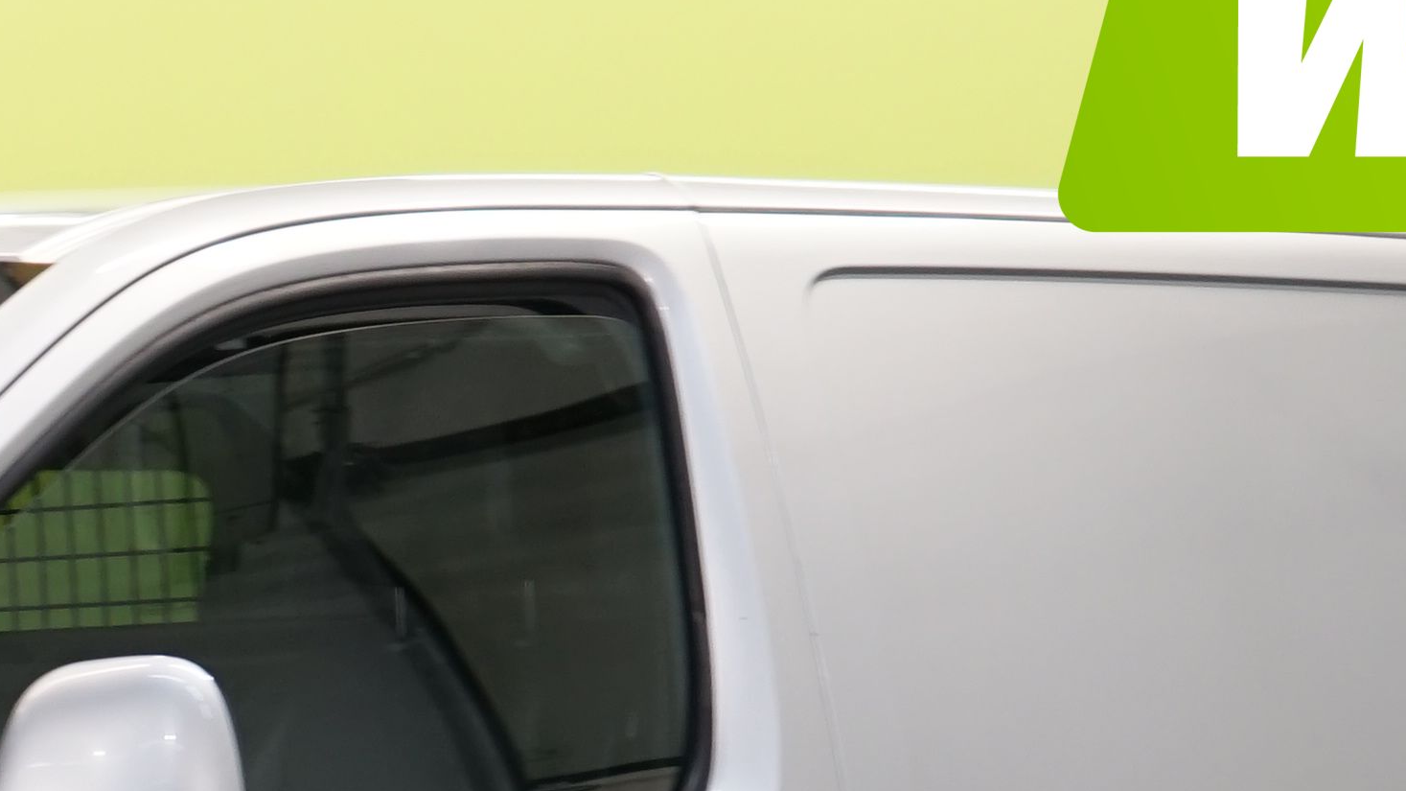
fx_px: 11184
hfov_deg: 7.2
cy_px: 1208
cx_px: -19
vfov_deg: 4.0
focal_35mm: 300
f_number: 5.6
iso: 500
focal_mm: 70
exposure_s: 1/40
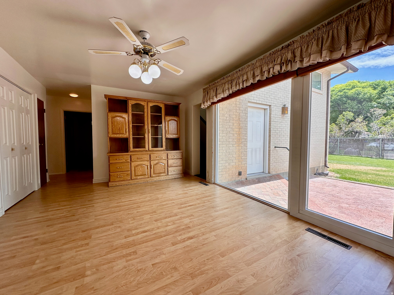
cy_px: 148
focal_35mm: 14
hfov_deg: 102.1
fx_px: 159
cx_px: 197
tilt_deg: -2.6
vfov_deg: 85.7
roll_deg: -0.3
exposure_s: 1/331
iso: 40
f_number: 2.2
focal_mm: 2.22
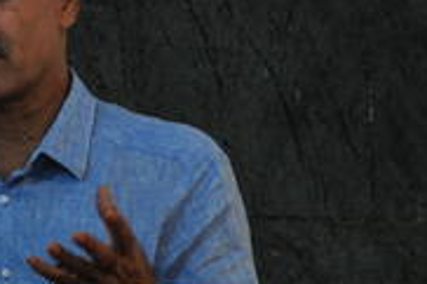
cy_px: 292
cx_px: -23
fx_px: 4100
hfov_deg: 5.9
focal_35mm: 346
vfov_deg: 4.0
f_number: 5
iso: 800
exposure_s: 1/40
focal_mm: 70
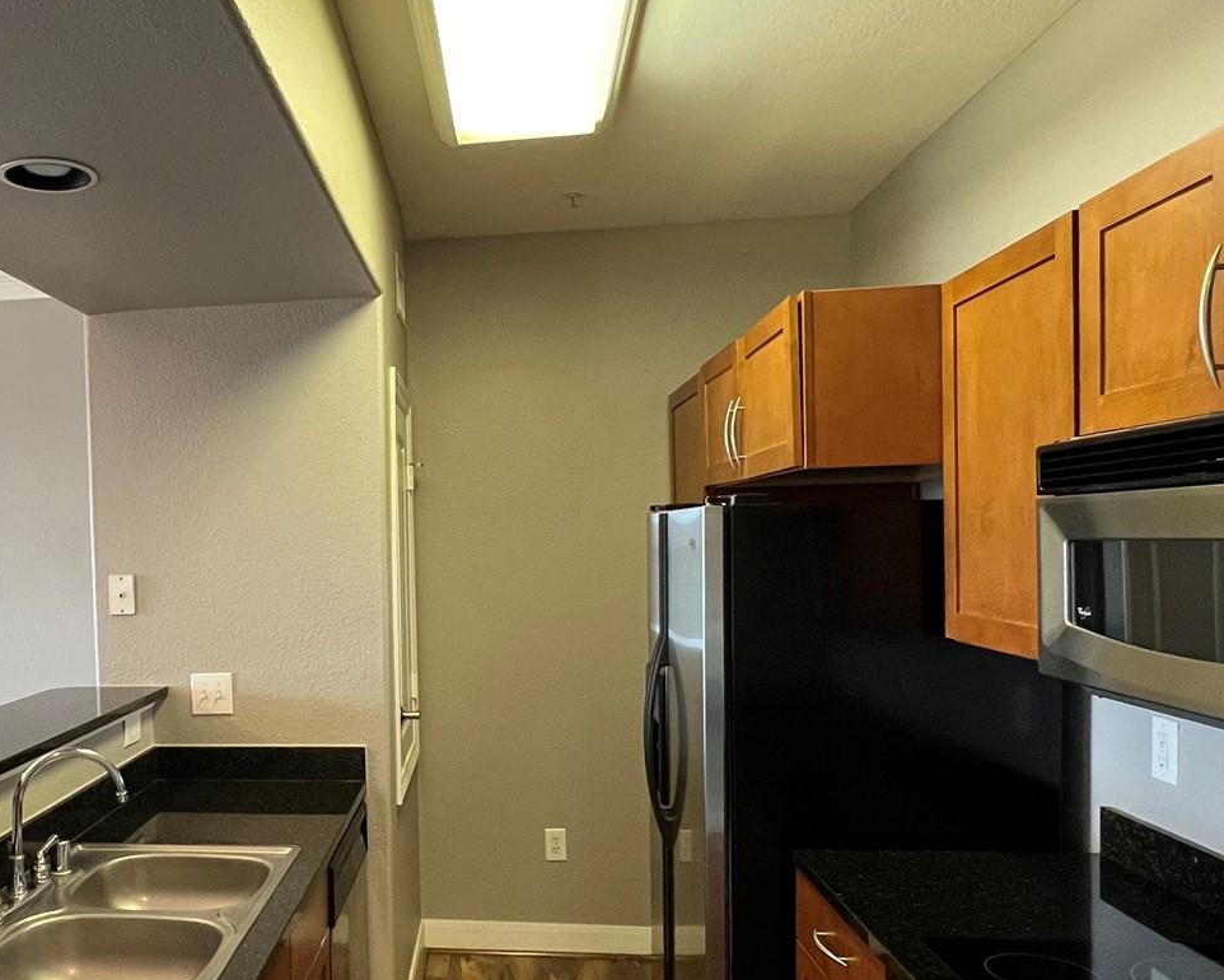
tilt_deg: -2.3
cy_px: 578
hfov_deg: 61.7
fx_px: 978
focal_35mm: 27
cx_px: 360
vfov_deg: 52.9
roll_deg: +1.0
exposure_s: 1/60
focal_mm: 1.57
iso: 400
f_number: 1.8
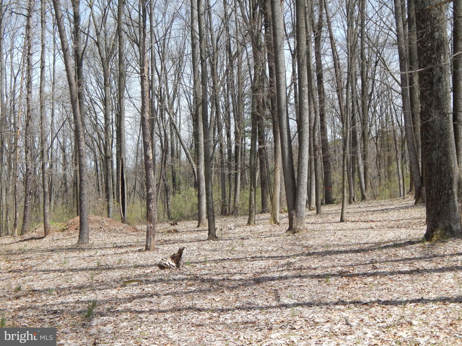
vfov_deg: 26.6
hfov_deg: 34.9
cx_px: 231
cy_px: 173
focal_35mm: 55
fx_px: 734
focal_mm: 9.7
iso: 400
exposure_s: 1/500
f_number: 7.6
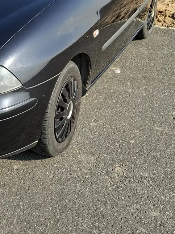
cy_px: 53
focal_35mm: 61
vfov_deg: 31.0
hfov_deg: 22.6
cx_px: -19
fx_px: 411
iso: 50
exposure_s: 1/1005
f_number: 1.8
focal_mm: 5.54
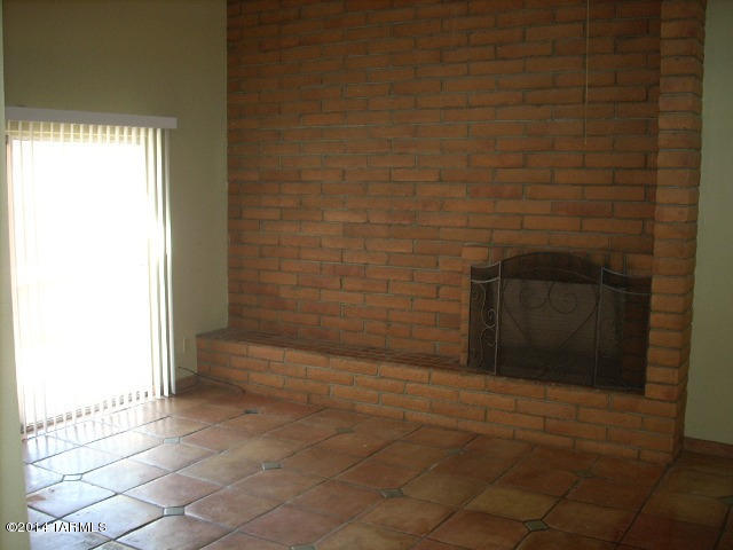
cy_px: 275
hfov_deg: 50.1
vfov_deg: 38.7
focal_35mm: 37
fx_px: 783
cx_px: 366
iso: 100
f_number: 2.8
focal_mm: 6.2
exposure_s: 1/30
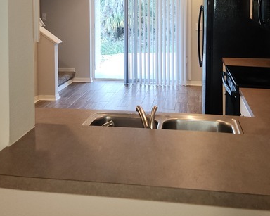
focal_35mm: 39
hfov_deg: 46.6
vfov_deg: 35.6
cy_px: 15
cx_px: 159
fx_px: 312
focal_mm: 5.4
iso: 125
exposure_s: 1/60
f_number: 1.8
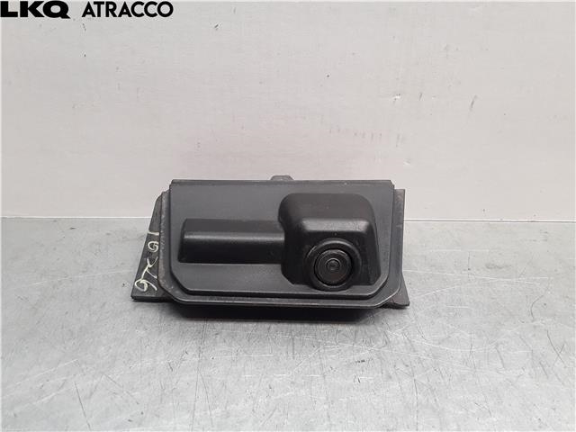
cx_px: 288
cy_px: 216
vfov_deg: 49.7
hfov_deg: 63.4
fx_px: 466
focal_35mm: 28
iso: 50
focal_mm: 2.91
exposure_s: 1/50
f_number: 1.9
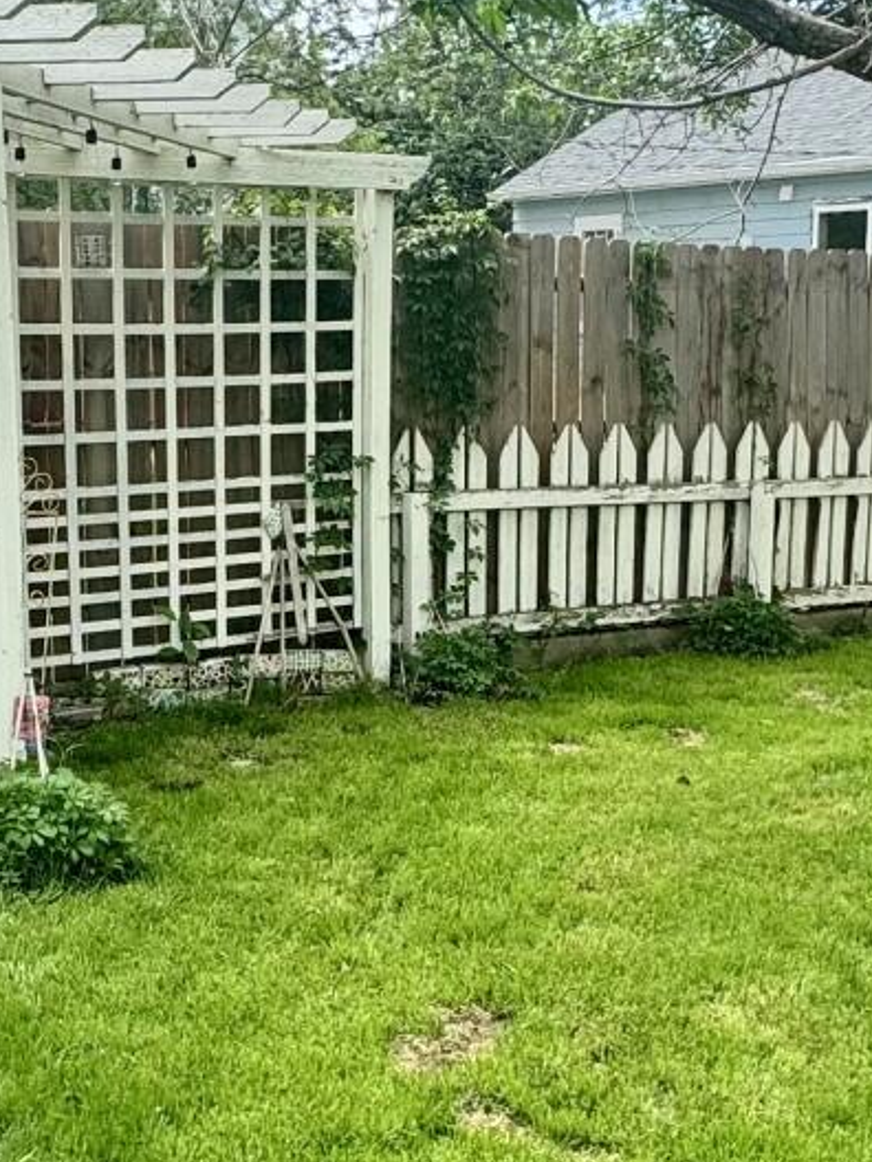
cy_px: 594
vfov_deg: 36.2
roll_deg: -0.1
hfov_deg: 27.5
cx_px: 473
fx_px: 1780
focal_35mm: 53
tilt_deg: -9.3
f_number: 2.2
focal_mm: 2.22
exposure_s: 1/605
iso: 40
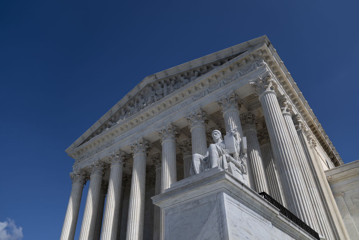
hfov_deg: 69.4
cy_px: 120
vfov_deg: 49.6
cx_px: 180
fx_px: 259
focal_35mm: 26
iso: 100
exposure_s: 1/4000
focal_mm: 26
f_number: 3.2
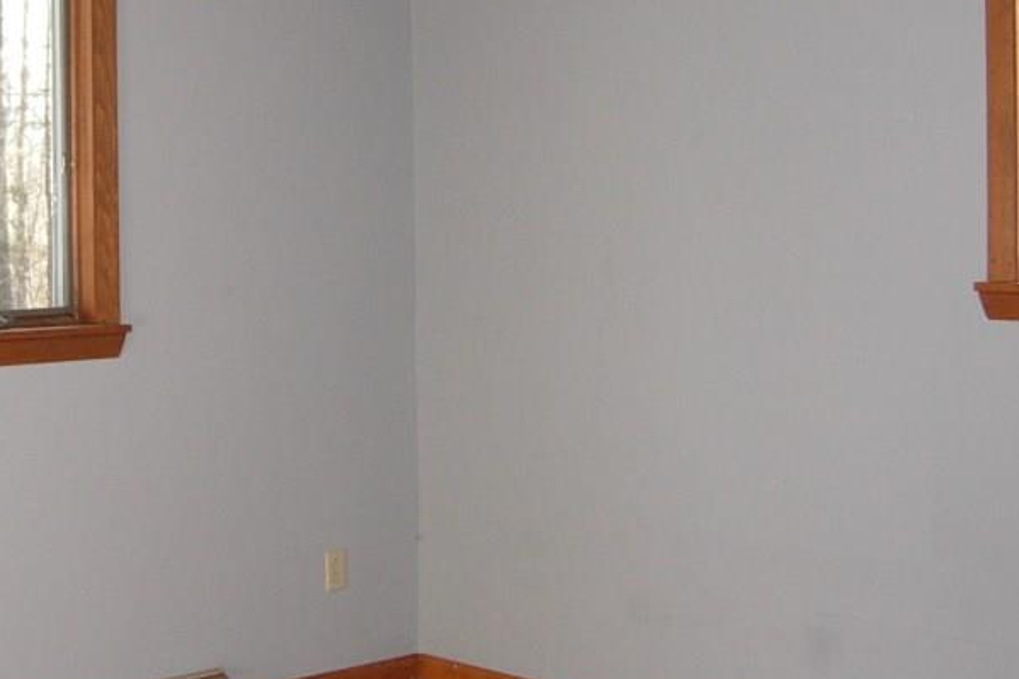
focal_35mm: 64
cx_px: 323
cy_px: 259
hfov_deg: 31.1
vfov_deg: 21.2
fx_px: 1811
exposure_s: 1/128
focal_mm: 7.5
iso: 200
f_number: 2.7
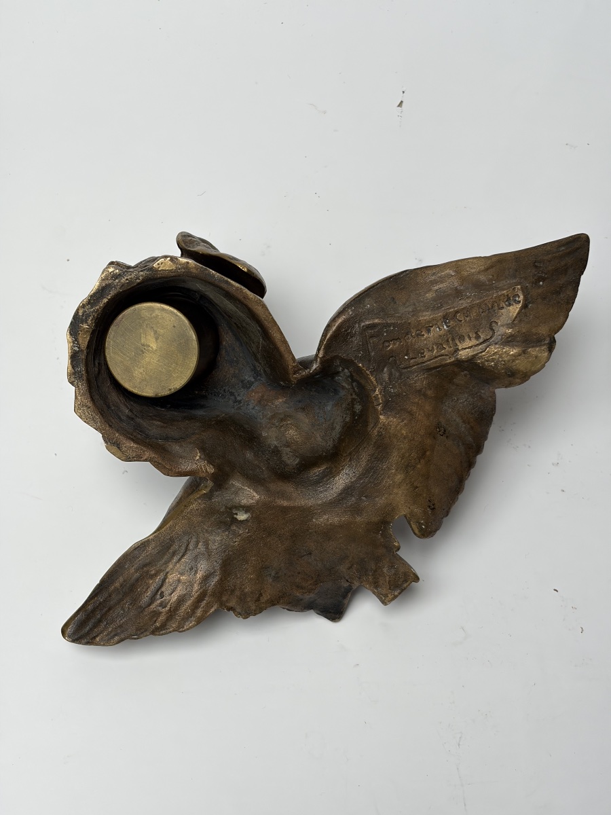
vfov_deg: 36.8
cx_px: 306
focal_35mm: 52
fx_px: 1224
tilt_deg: -65.2
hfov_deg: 28.0
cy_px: 408
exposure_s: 1/435
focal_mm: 5.96
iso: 32
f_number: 1.6
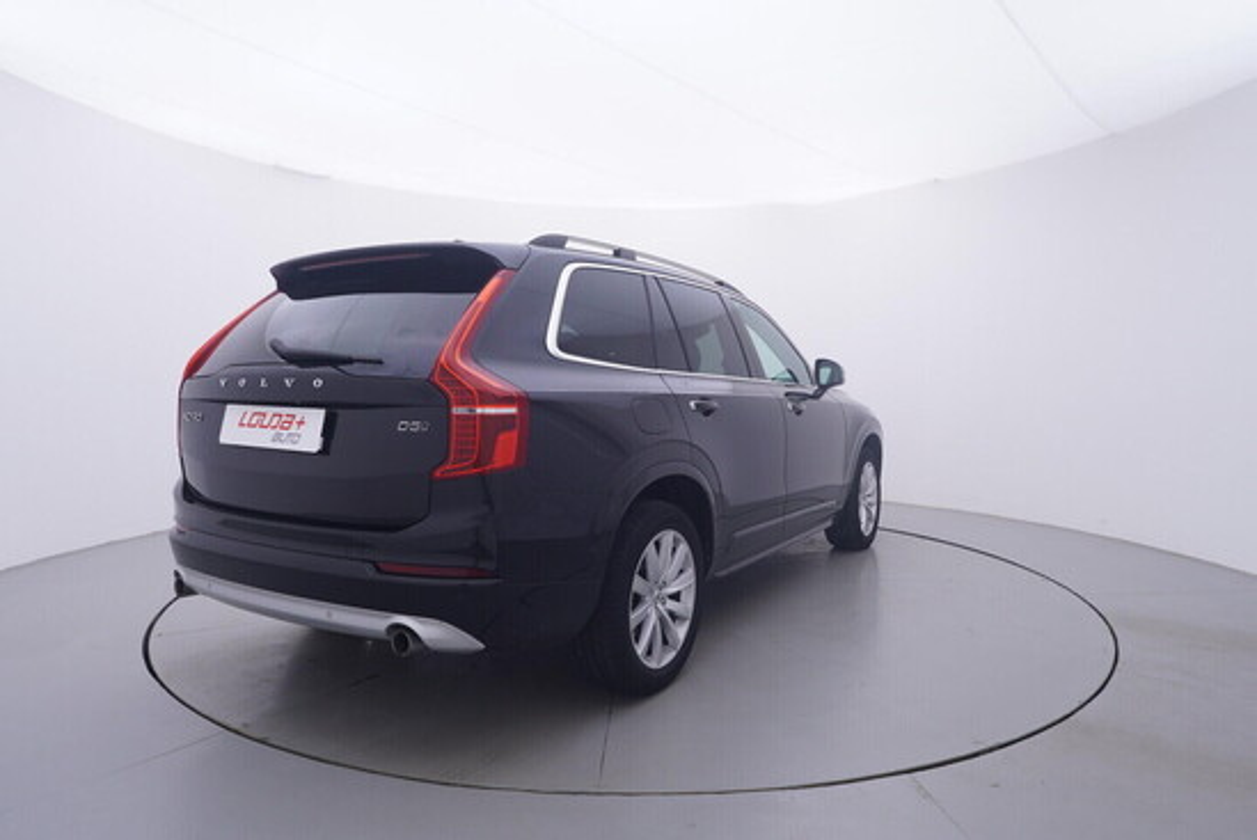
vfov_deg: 56.2
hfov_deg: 77.3
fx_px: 786
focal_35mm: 22
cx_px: 628
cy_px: 420
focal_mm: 15
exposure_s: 1/80
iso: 200
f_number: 5
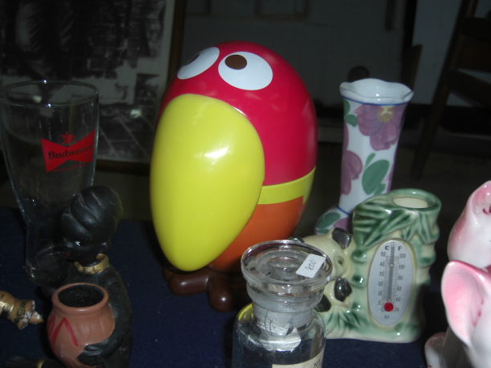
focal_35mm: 40
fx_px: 567
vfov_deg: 36.0
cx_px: 250
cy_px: 188
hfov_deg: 46.8
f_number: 2.8
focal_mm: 7.9
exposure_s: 1/60
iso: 80
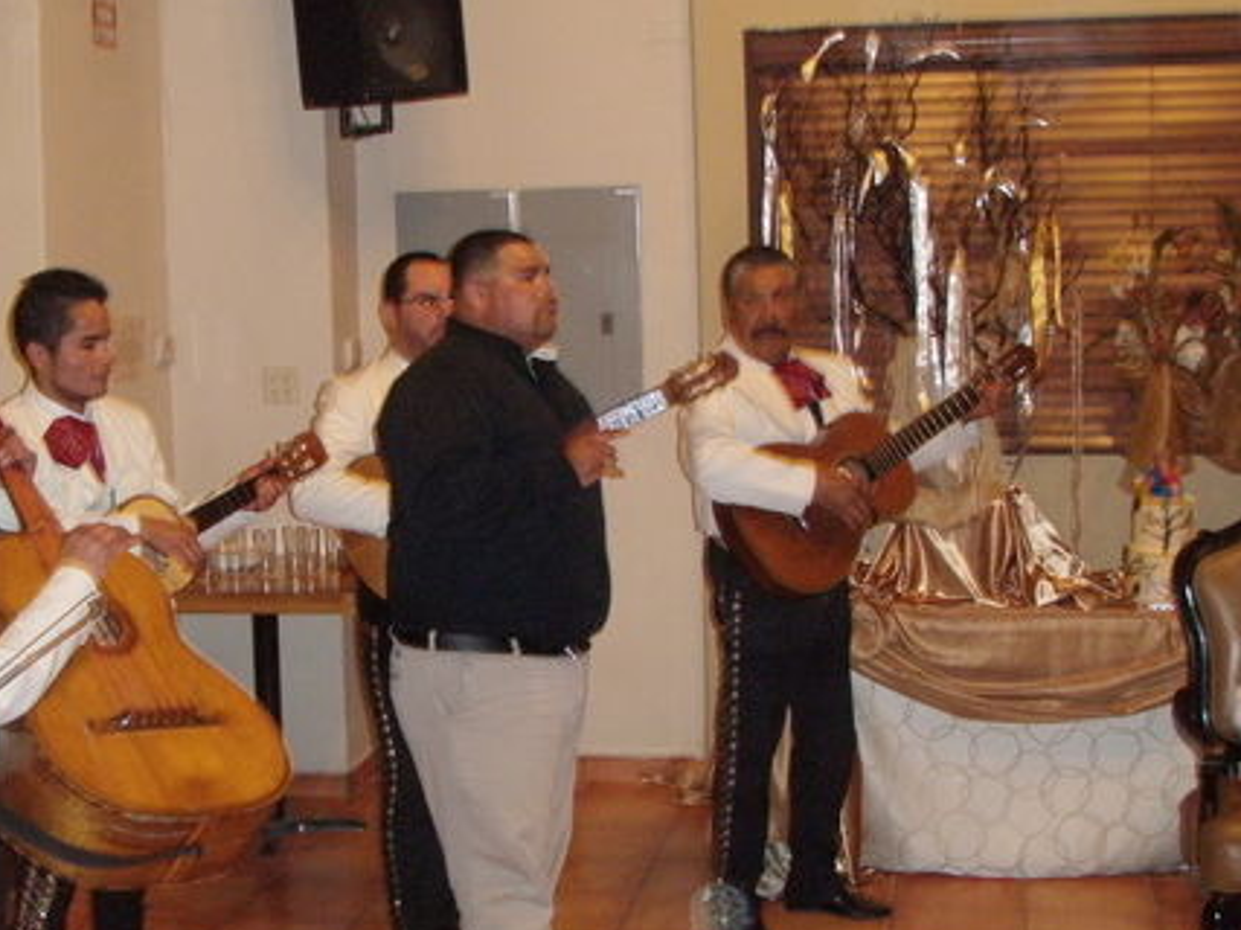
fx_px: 2043
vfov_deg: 25.6
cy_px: 413
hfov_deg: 33.6
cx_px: 456
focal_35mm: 57
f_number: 3.5
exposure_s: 1/30
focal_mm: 6.7
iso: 500
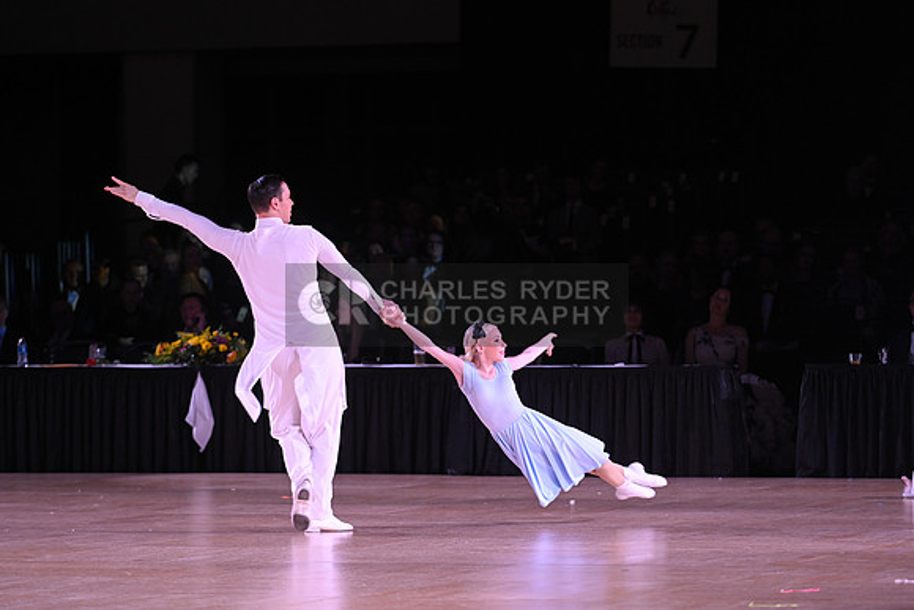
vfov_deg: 7.4
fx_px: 4698
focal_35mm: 185
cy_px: 305
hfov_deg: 11.1
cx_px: 457
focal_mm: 185
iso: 1600
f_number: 4
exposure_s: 1/200
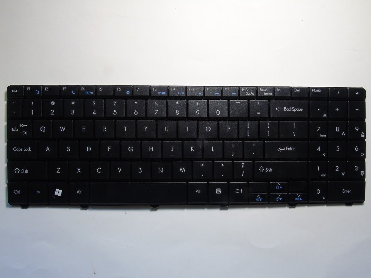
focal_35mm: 29
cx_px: 186
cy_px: 139
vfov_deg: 48.2
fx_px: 311
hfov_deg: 61.7
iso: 200
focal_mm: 5.2
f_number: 6.4
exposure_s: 1/13
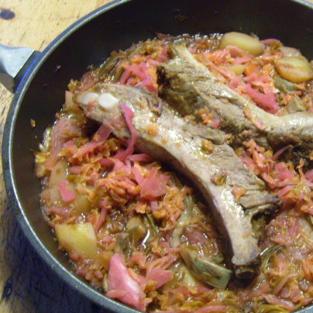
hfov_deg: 34.2
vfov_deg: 34.7
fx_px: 501
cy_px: 169
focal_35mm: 49
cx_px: 223
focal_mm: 7.4
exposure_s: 1/4
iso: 200
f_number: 2.8
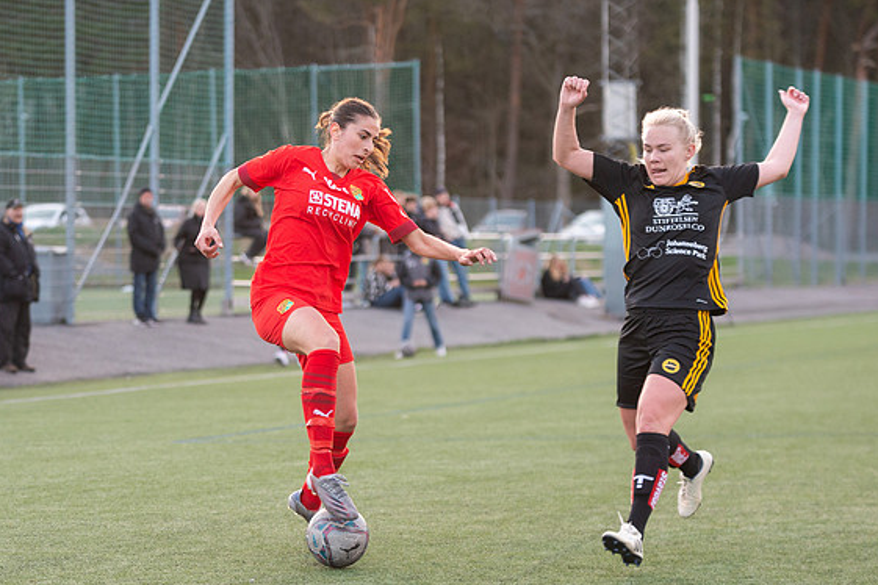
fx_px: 3365
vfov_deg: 9.9
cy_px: 380
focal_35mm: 138
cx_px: 328
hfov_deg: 14.8
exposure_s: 1/640
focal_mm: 105
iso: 1600
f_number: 3.2
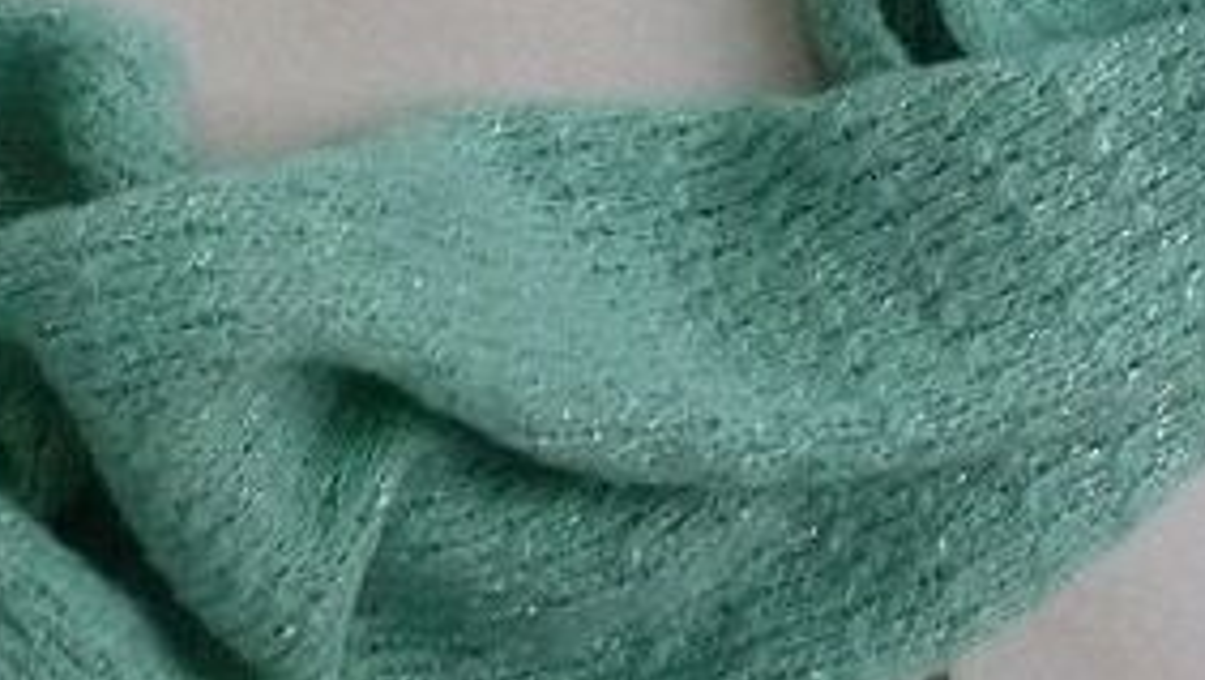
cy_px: -269
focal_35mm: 108
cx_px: 154
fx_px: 3453
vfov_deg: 10.9
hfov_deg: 19.5
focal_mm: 4.7
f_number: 3.3
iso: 400
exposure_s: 1/20
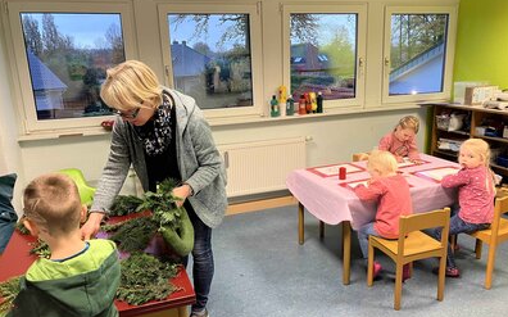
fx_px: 415
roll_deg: +2.0
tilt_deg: -14.7
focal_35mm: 30
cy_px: 175
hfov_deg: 62.9
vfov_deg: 41.7
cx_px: 255
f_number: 1.8
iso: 125
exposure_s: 1/50
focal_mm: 3.99
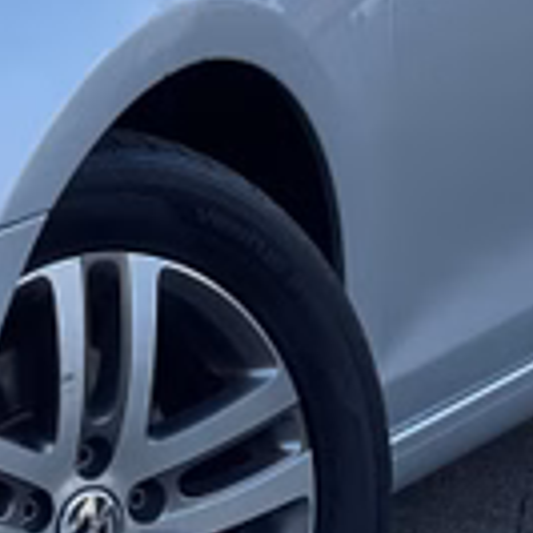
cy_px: -128
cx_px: -397
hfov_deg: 5.1
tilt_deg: -6.9
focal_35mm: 339
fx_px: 5905
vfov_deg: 5.1
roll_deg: -1.8
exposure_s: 1/121
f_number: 2.2
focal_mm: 7.5
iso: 20
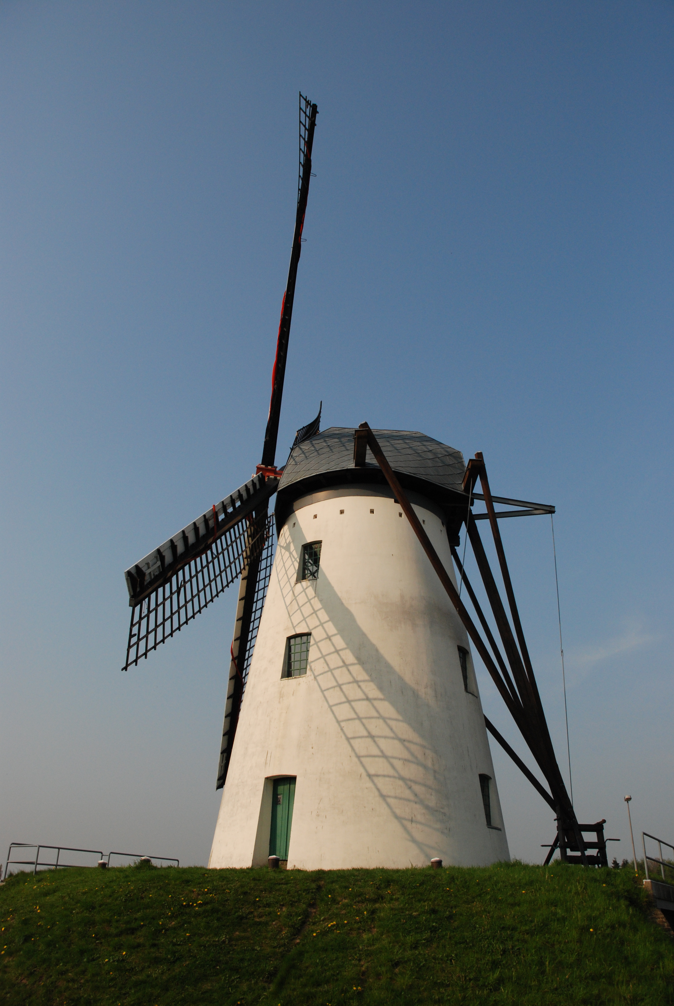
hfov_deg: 48.0
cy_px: 503
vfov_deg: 67.3
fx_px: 756
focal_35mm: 27
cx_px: 337
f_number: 6.3
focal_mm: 18
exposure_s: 1/2000
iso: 400
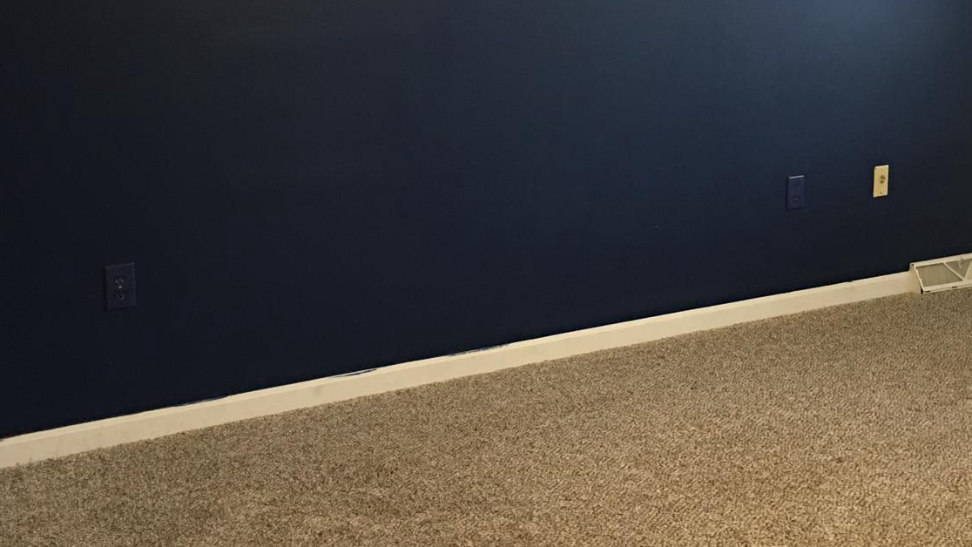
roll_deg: -0.1
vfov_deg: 20.5
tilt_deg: -9.1
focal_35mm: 58
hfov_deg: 35.9
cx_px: 590
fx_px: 1495
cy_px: 104
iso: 50
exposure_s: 1/4
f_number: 2.2
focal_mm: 4.15
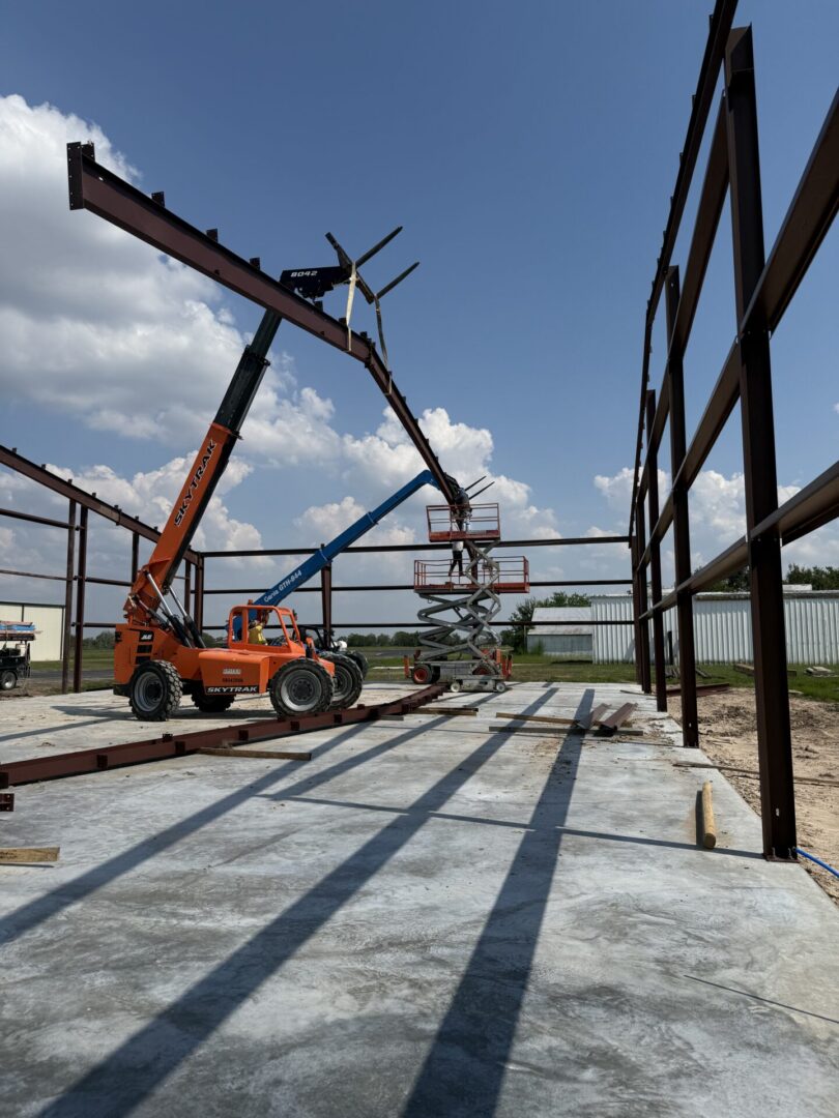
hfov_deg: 56.8
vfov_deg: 71.6
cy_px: 559
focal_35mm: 24
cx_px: 420
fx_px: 776
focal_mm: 6.76
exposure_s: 1/9091
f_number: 1.78
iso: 80
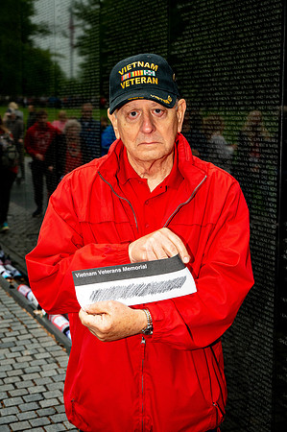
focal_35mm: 56
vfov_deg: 35.7
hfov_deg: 24.1
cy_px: 216
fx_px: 671
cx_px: 144
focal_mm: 56
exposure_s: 1/640
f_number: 8
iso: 1100
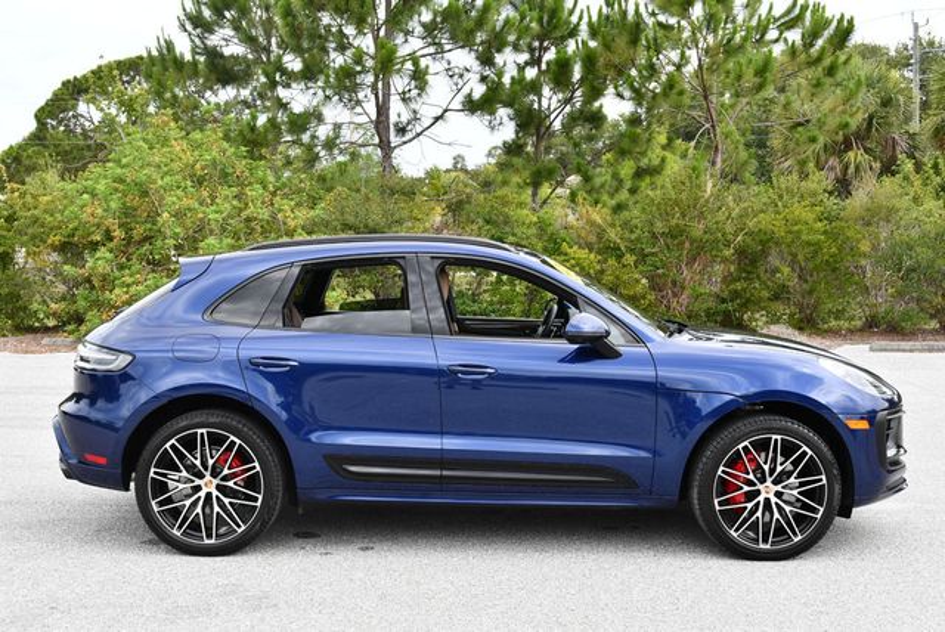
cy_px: 316
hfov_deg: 44.5
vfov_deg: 30.6
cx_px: 472
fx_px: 1156
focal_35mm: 44
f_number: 5.6
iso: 200
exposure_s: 1/250
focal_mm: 22
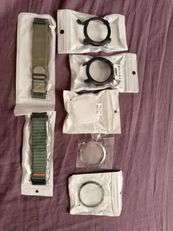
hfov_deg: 56.8
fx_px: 160
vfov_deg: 71.6
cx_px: 86
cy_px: 116
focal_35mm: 24
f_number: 1.78
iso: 400
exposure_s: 1/60
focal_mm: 6.76
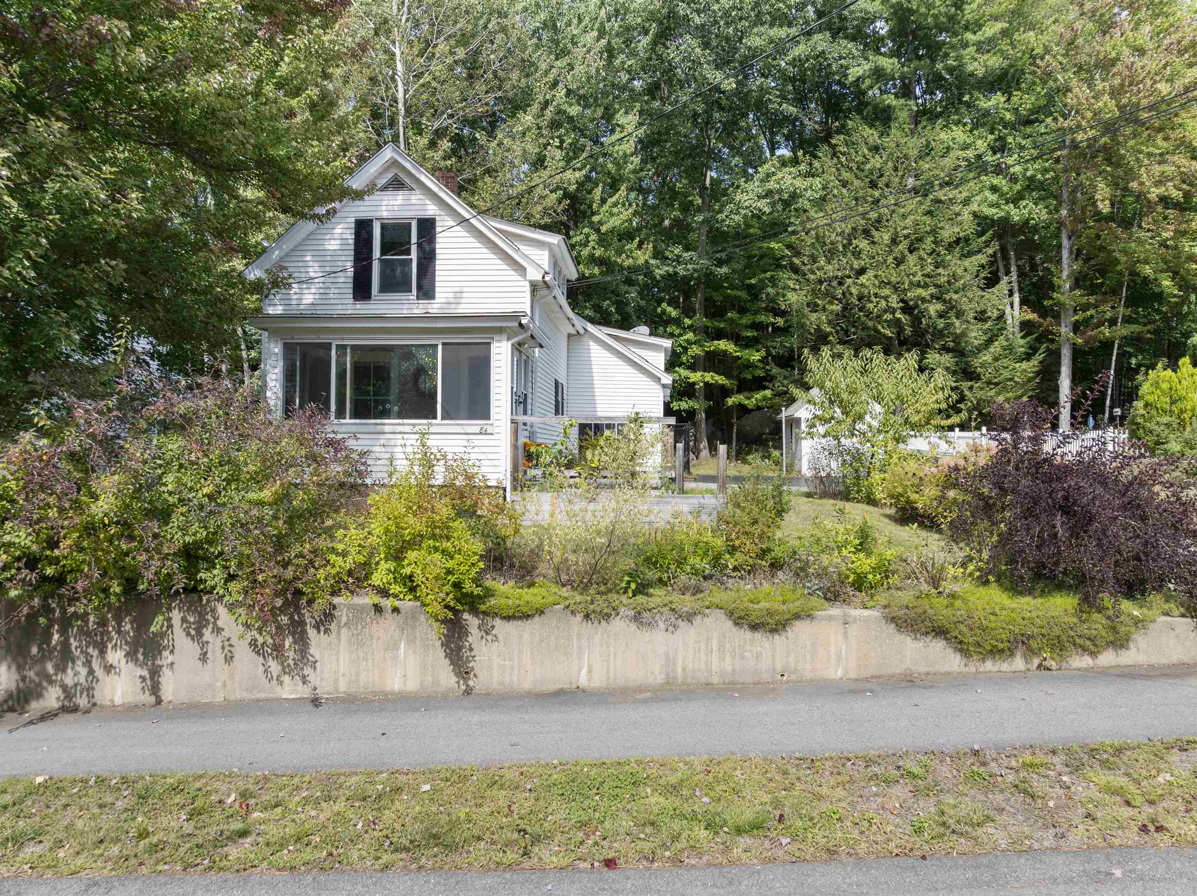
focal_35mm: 24
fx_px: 829
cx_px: 598
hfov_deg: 71.6
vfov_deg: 56.8
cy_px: 448
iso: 170
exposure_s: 1/1250
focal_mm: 12.29
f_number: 2.8
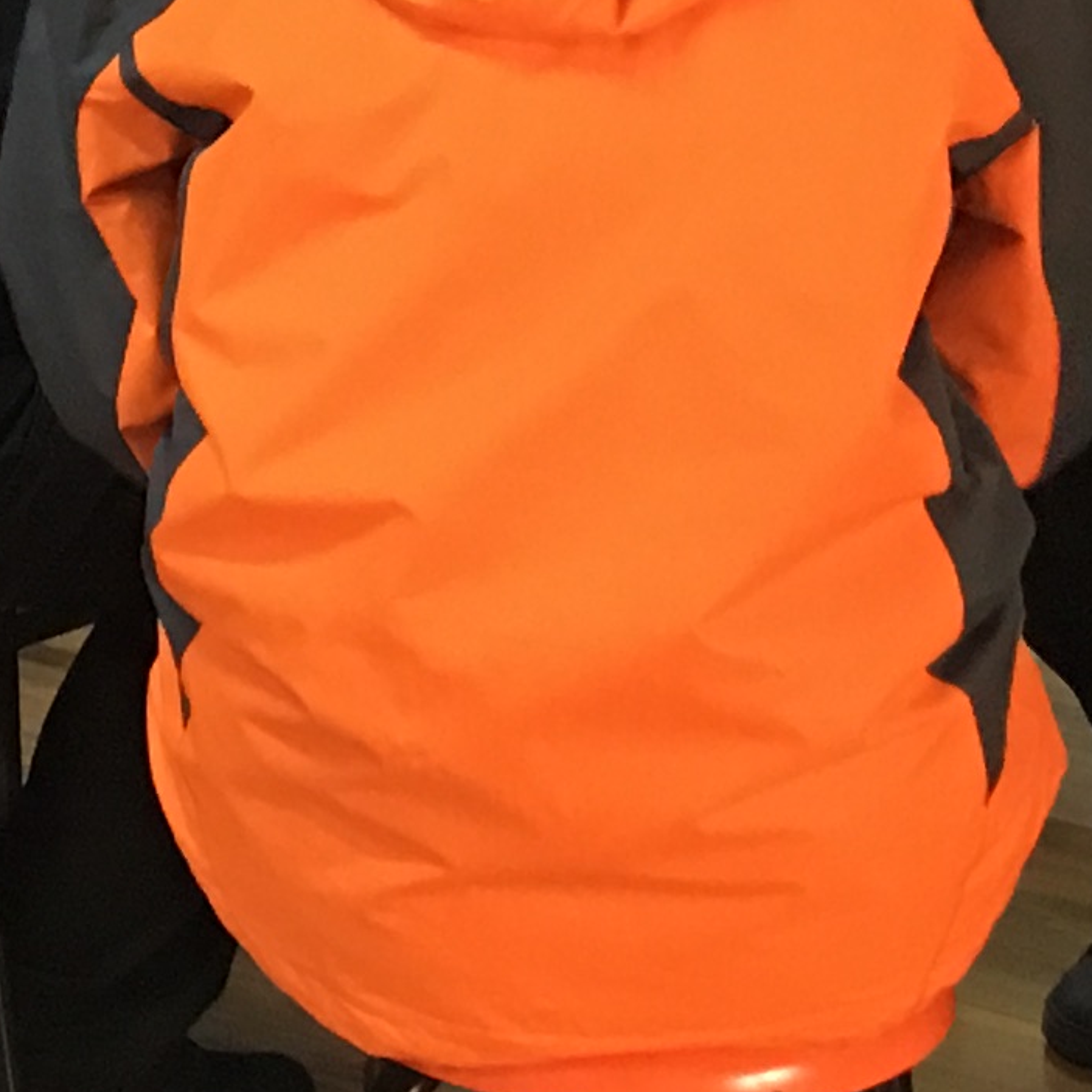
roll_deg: +1.6
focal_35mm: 147
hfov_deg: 11.3
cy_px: -890
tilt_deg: -4.3
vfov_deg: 11.1
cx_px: -691
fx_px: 5246
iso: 80
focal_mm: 4.15
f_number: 2.2
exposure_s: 1/17
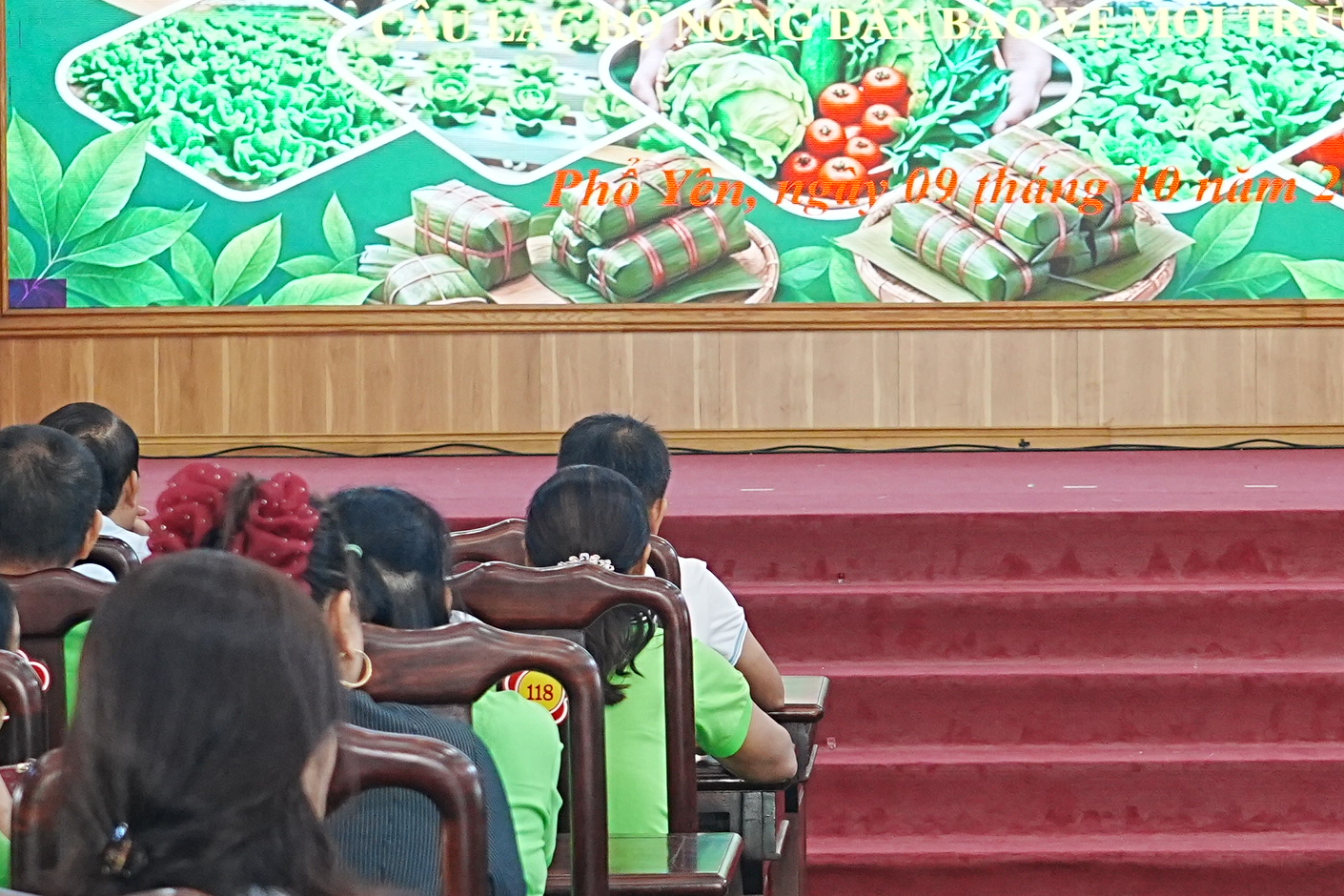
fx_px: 5002
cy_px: 422
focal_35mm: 134
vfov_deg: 10.2
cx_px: 1008
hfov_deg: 15.2
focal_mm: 41
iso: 1250
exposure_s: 1/80
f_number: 4.5
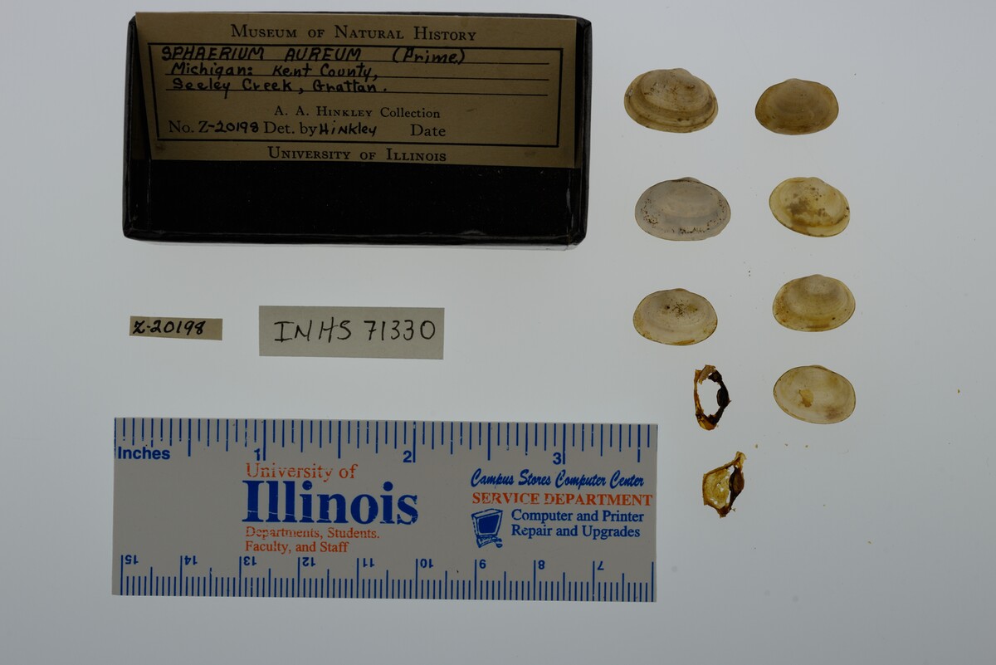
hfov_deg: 33.4
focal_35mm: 60
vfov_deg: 22.6
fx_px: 1661
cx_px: 498
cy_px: 332
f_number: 10
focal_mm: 60
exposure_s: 1/160
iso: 100
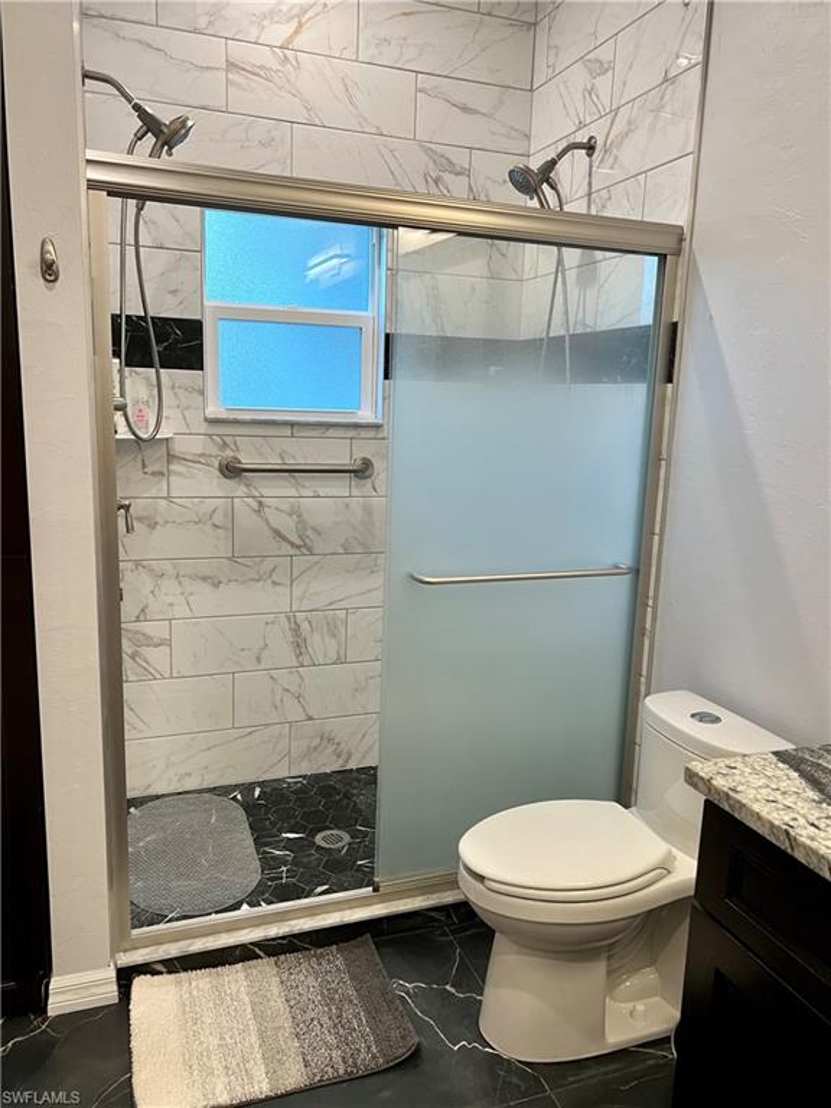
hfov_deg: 53.1
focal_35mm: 26
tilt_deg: -9.8
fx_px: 832
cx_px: 416
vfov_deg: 67.3
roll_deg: -2.0
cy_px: 554
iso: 80
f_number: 1.5
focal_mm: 5.7
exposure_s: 1/60
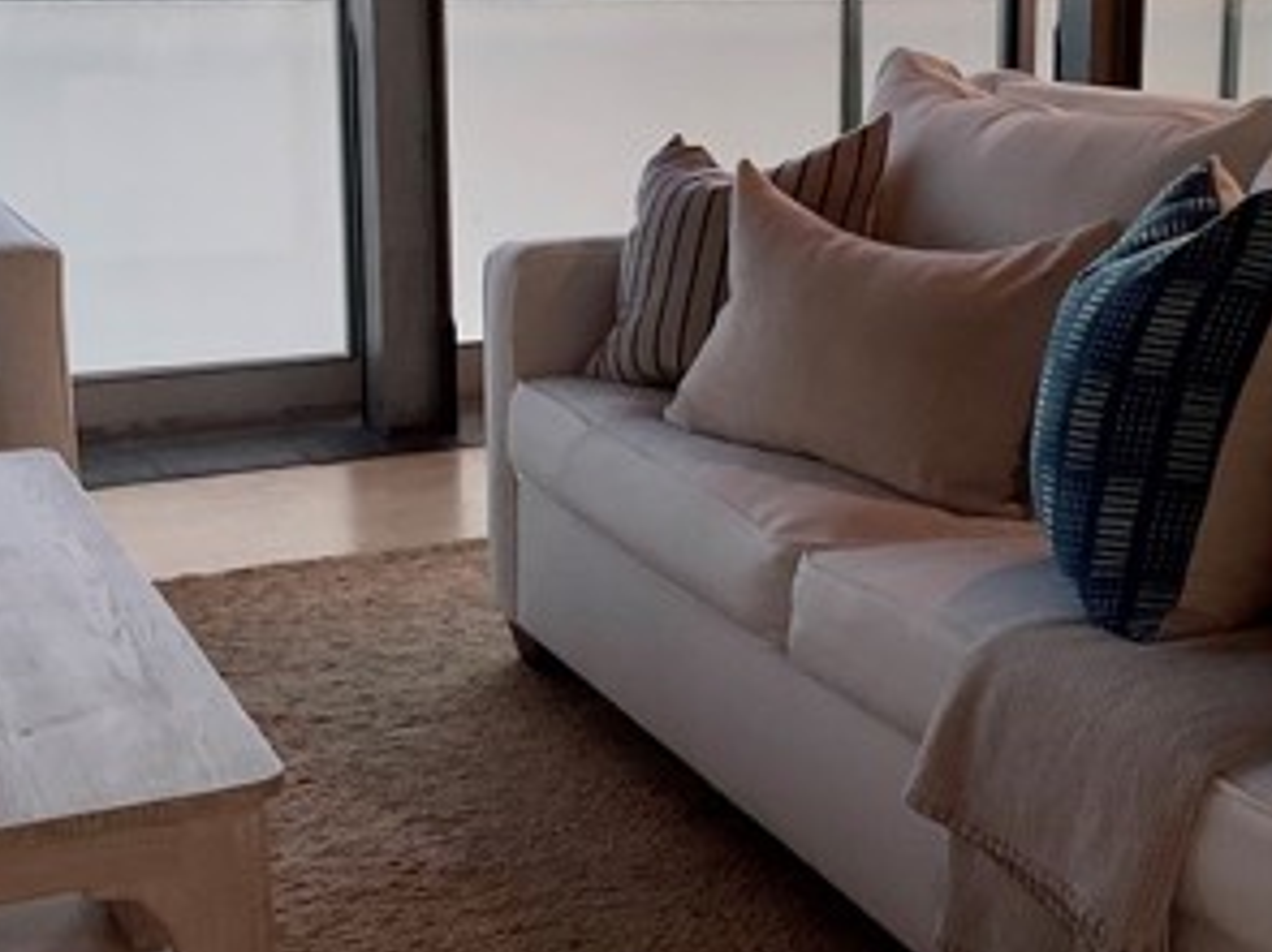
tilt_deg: -9.0
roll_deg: +0.1
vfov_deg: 23.2
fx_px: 2314
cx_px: 793
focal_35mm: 63
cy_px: 332
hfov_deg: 30.6
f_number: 1.8
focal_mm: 3
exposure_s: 1/120
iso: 32
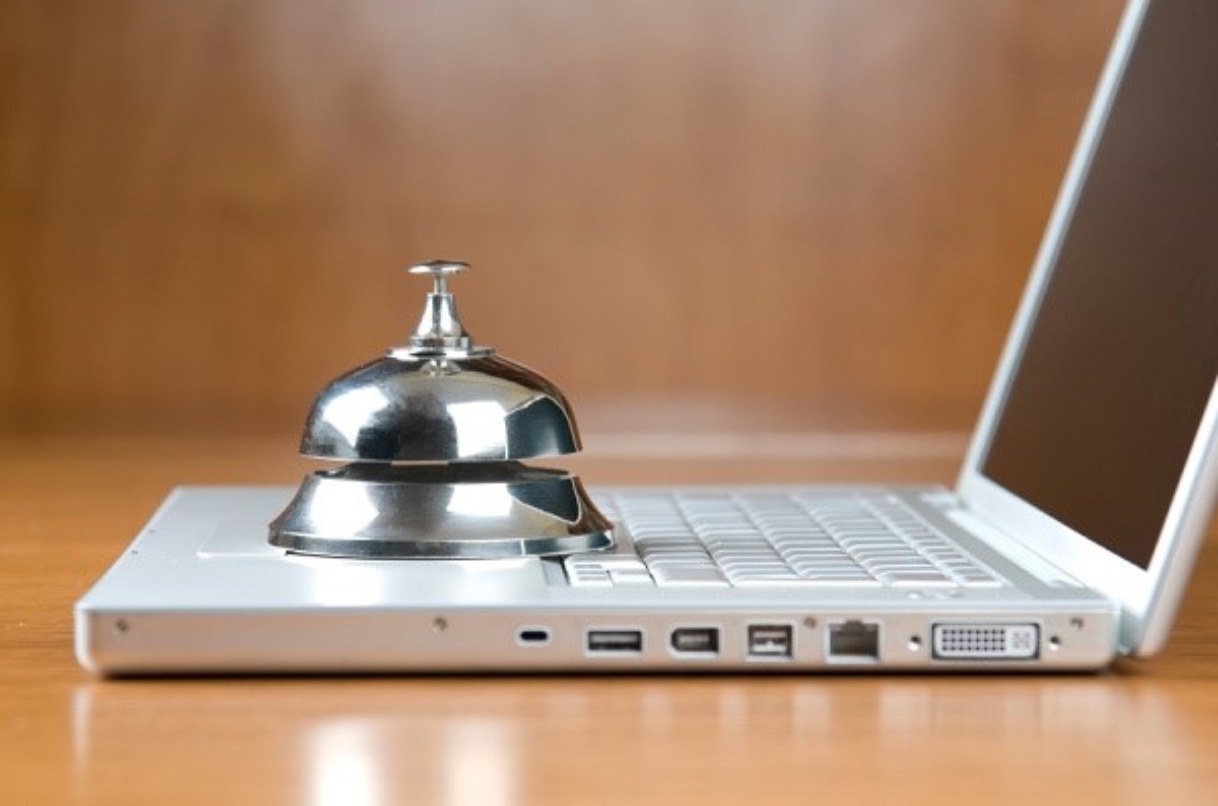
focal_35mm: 128
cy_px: 403
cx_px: 609
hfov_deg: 16.1
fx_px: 4303
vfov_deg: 10.7
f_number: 5.6
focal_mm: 85
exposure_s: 1/125
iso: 100
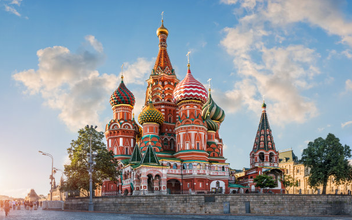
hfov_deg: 64.6
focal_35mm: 29
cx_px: 177
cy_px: 112
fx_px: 278
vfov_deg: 43.2
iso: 100
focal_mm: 28
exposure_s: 1/60
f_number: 9
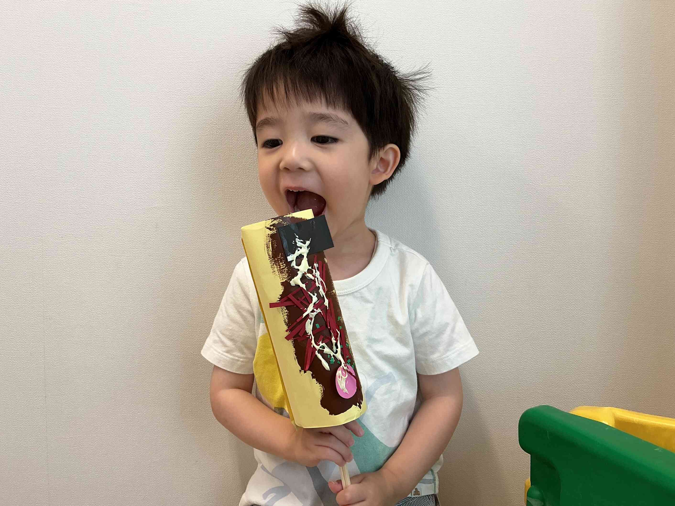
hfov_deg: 61.7
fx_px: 565
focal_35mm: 29
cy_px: 253
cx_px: 338
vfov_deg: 48.2
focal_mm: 3
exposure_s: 1/100
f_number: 1.8
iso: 50
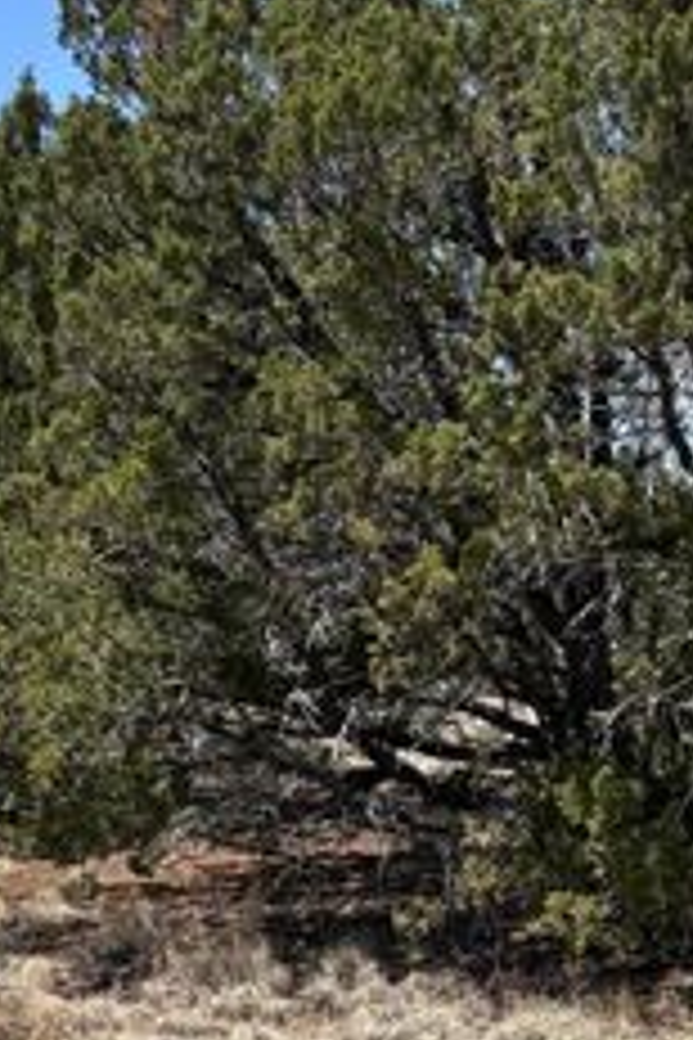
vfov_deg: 25.2
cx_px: 342
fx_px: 2252
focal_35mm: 78
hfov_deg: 17.5
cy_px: 934
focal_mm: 5.96
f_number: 1.6
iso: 50
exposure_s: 1/2985
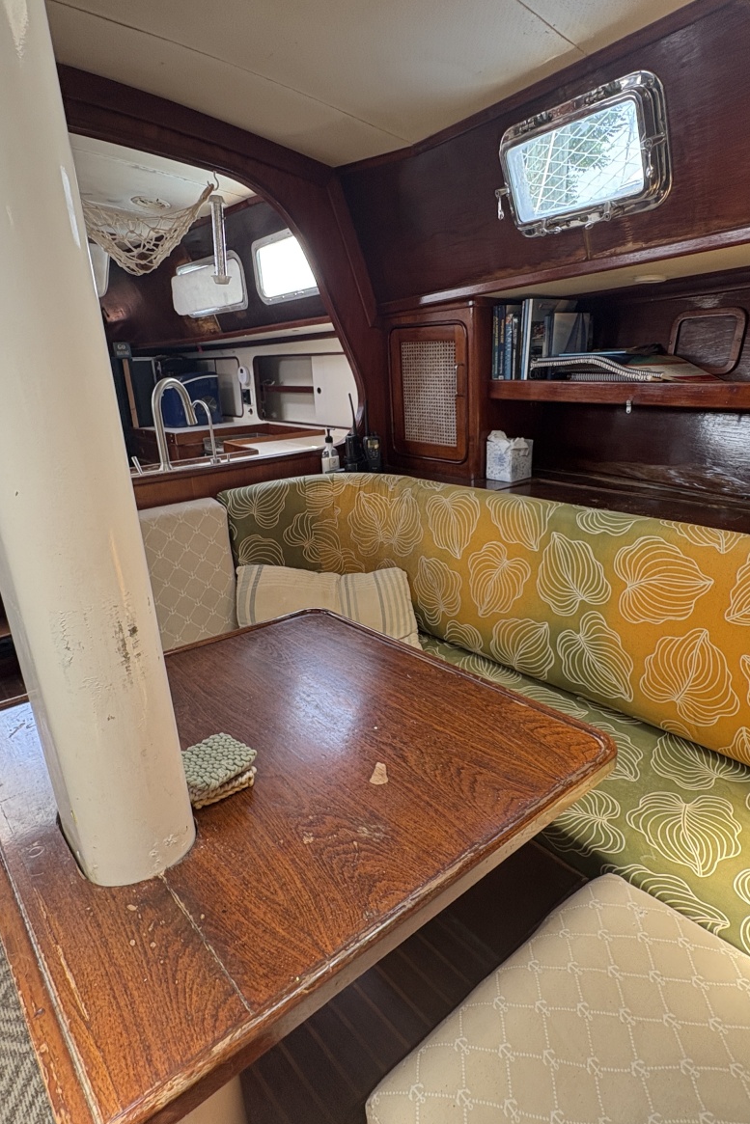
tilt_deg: -17.0
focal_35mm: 20
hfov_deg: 61.9
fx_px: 625
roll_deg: +4.2
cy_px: 562
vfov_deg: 84.0
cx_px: 402
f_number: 2.2
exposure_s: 1/99
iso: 125
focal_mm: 2.22
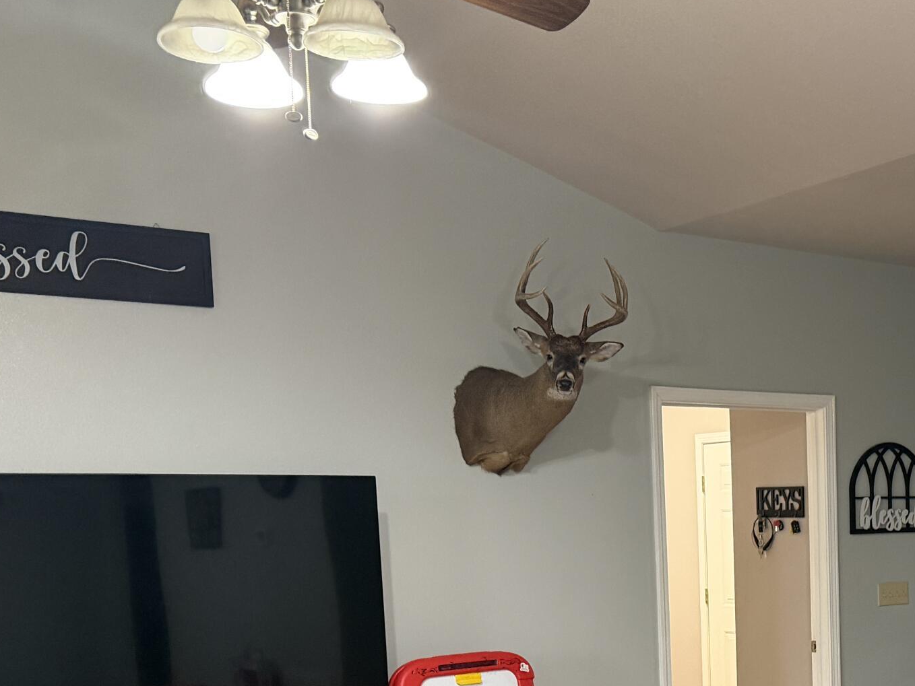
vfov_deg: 26.5
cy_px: 630
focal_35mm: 53
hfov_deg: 34.2
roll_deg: +1.2
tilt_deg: -5.0
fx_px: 1401
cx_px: 819
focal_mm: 6.76
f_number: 1.78
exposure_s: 1/60
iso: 400
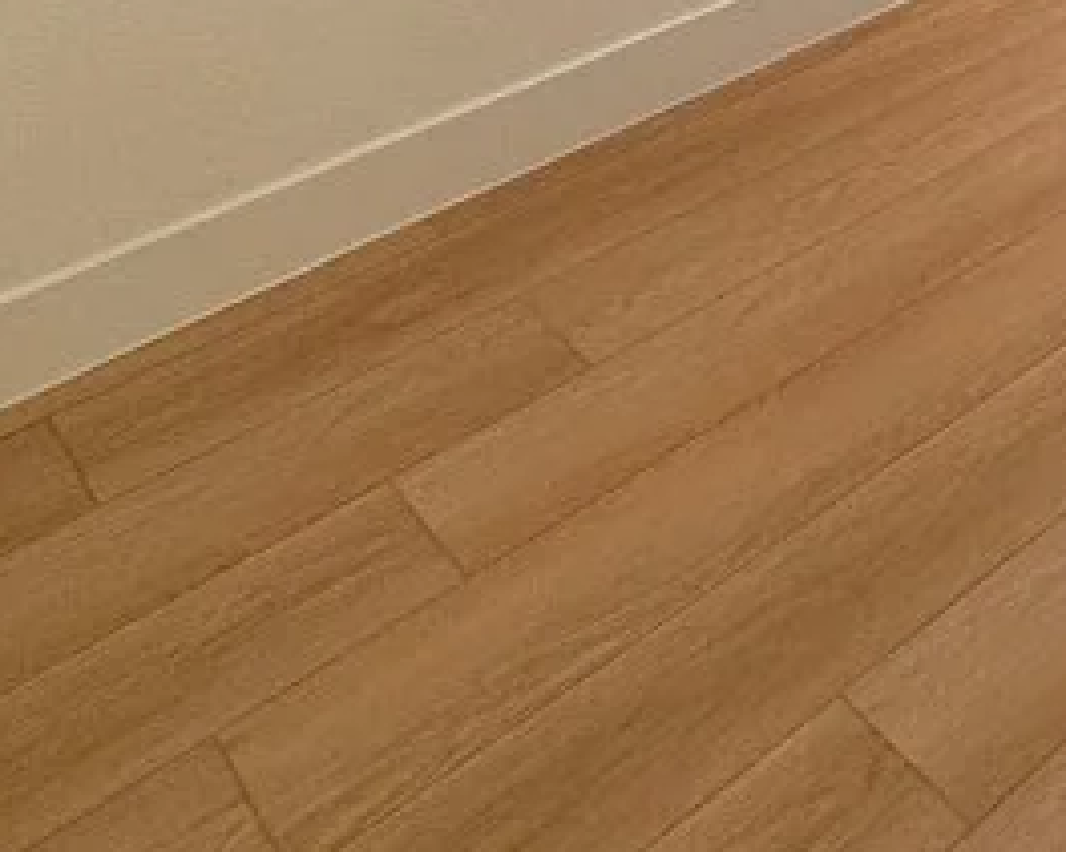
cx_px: 1433
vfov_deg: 21.0
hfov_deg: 28.2
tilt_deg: -7.1
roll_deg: +0.6
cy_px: -618
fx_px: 1672
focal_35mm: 53
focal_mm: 2.22
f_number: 2.2
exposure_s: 1/120
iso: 64
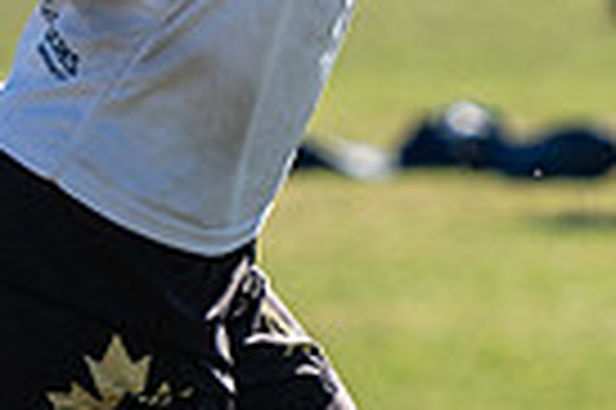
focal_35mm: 1683
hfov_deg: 1.2
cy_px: -37
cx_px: 223
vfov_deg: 0.8
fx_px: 28763
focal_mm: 155
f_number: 4
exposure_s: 1/2500
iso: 200
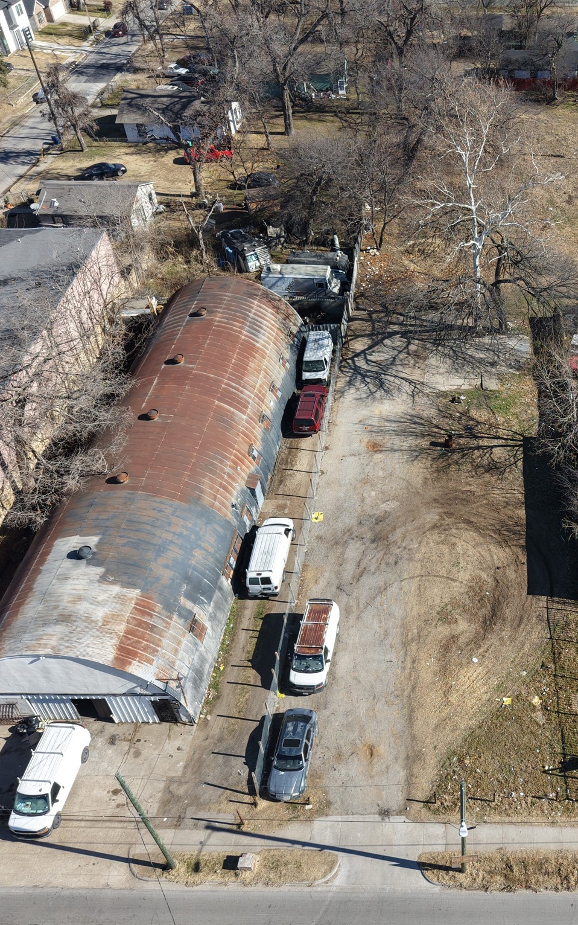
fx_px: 857
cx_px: 500
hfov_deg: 35.5
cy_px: 463
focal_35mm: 34
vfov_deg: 56.7
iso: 150
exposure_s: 1/3000
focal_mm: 8.67
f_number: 1.8
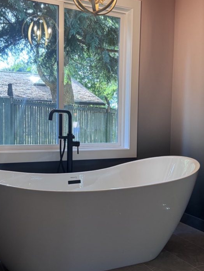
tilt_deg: -3.9
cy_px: 141
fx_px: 322
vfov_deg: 45.7
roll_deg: -0.2
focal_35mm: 41
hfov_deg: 35.2
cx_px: 101
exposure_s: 1/60
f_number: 1.78
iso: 200
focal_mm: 6.76
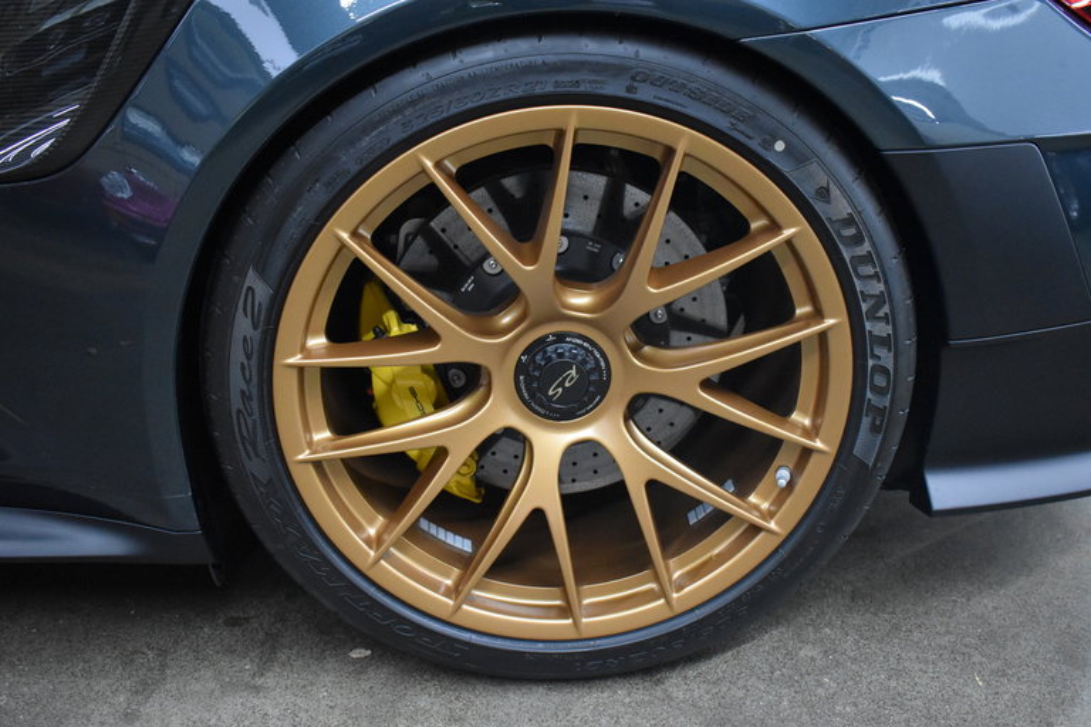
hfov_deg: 55.1
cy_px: 364
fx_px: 1045
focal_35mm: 34
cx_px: 546
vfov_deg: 38.4
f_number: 3.8
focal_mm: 23
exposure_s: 1/125
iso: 4500
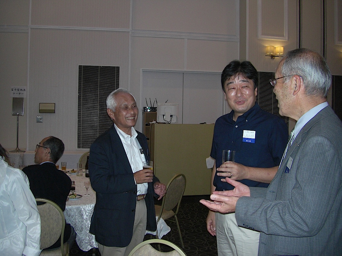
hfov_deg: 49.0
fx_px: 375
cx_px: 171
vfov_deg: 37.7
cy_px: 128
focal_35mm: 38
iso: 200
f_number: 3.4
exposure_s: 1/60
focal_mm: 6.3
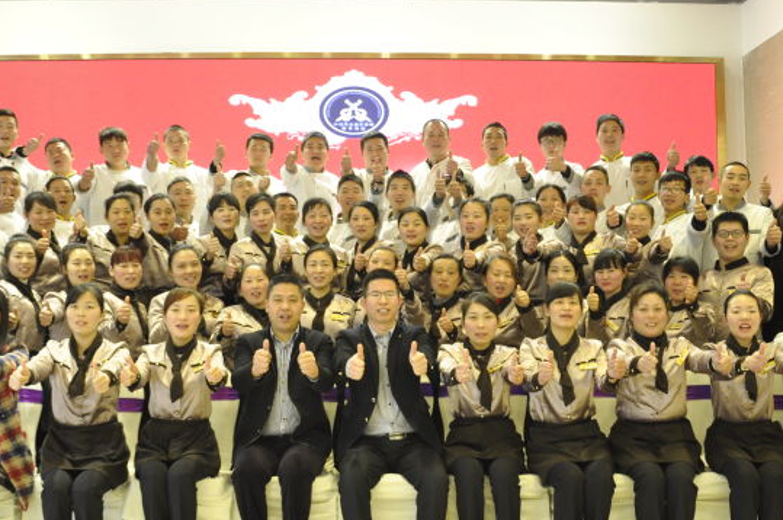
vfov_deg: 28.7
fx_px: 1015
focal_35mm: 47
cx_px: 356
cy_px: 300
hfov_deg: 42.1
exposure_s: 1/10
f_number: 3.8
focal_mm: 21
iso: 400
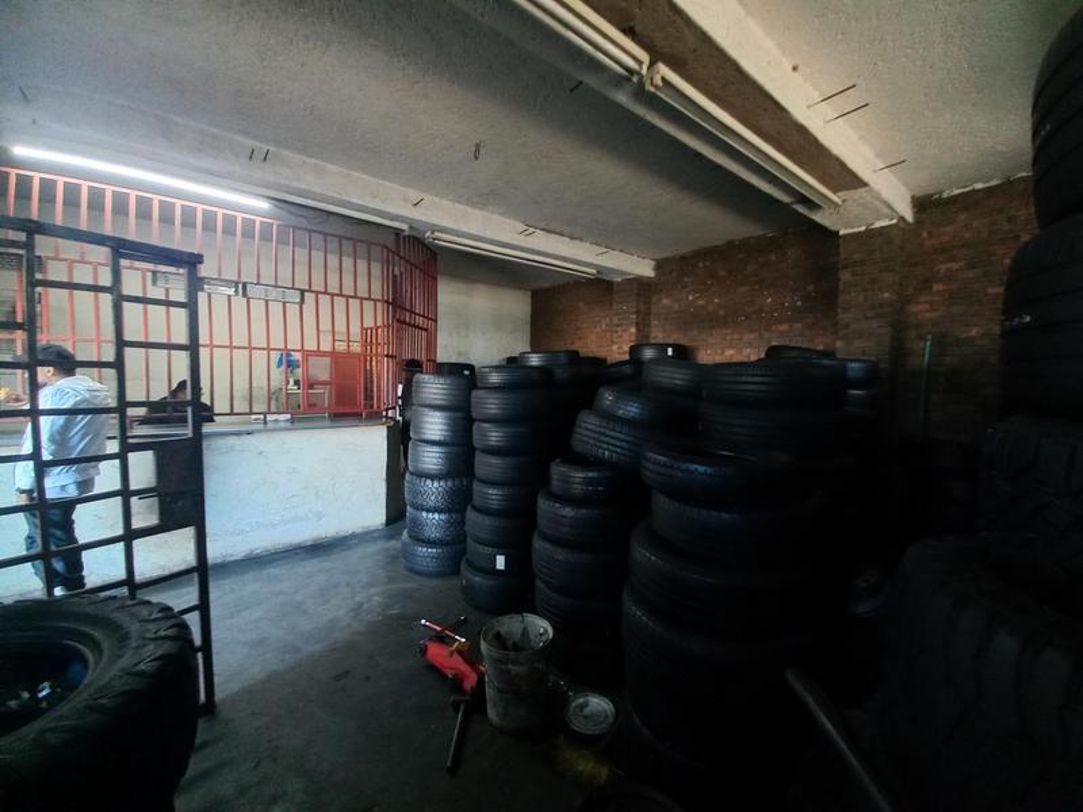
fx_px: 407
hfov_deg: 106.2
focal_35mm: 13
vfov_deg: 89.9
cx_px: 542
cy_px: 406
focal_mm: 1.42
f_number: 2.2
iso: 200
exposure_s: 1/17
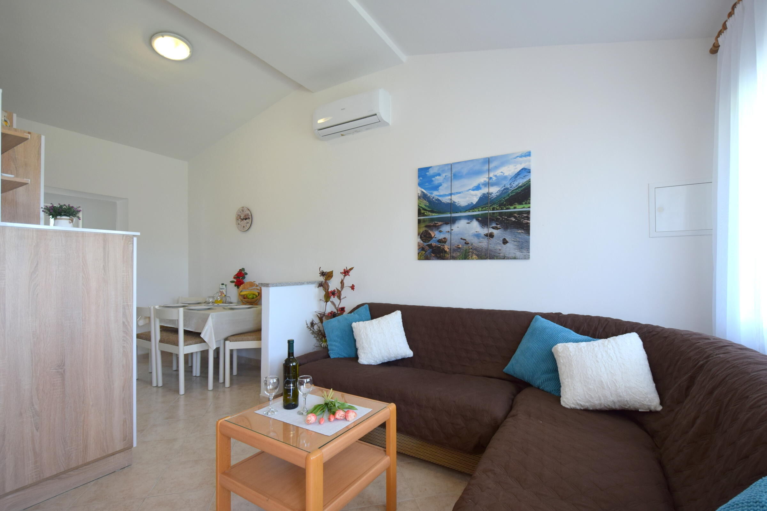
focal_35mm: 15
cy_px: 256
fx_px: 320
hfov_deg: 100.4
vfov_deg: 77.3
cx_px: 384
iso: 400
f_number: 4.5
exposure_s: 1/80
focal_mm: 10
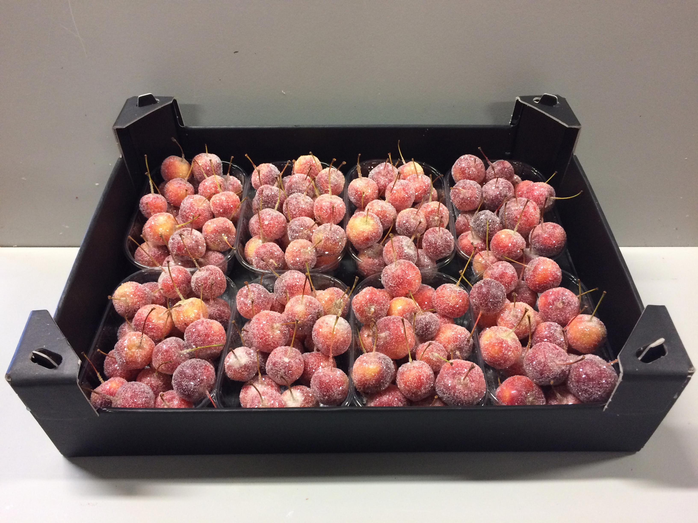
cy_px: 262
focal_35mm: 29
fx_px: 585
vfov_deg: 48.2
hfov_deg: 61.7
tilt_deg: -31.5
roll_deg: -0.6
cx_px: 349
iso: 250
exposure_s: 1/33
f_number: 2.2
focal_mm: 4.15
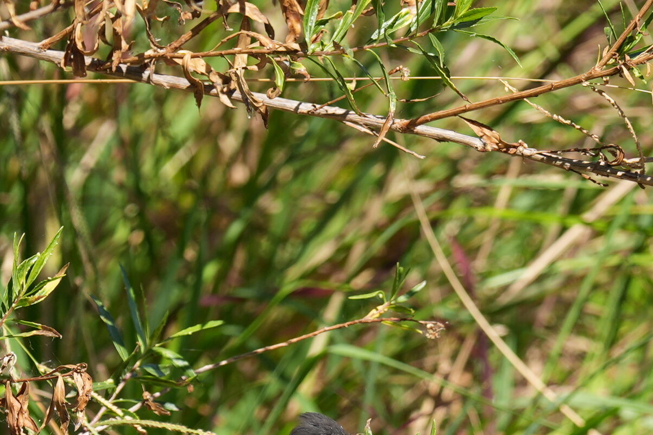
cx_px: 330
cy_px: 660
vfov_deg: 0.6
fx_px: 39118
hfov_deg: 1.0
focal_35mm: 2157
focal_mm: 400
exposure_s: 1/800
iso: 200
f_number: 4.5
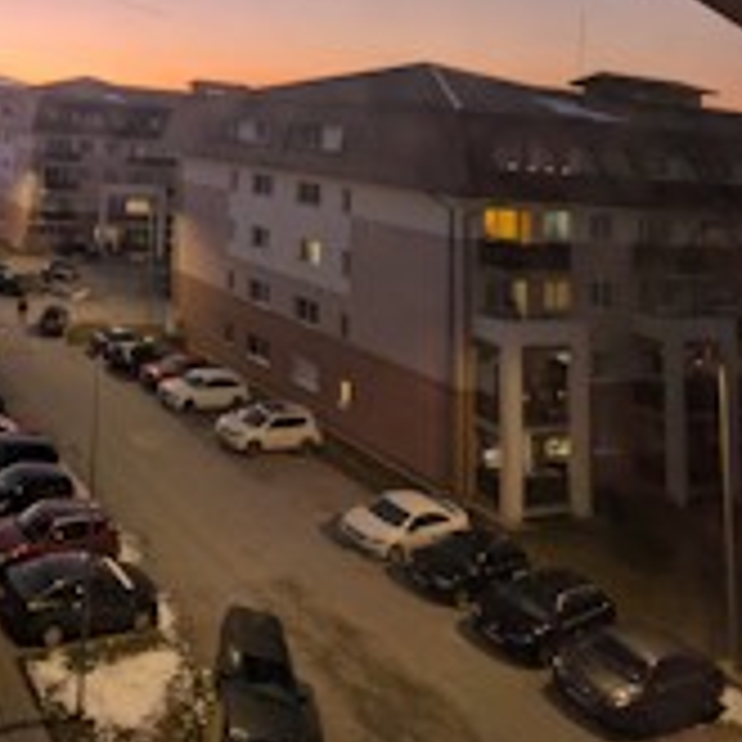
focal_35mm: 29
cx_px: -13
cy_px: 11
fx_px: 703
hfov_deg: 46.0
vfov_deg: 47.0
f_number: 1.95
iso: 53
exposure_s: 1/15
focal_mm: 2.23
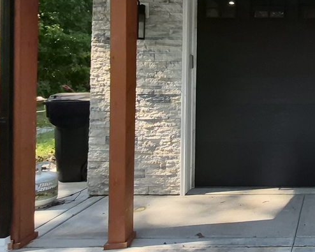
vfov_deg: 38.8
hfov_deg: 41.8
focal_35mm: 37
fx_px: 345
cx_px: 323
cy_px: 55
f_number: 2.2
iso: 40
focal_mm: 1.74
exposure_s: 1/714
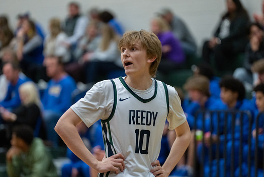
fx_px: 1402
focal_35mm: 191
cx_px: 128
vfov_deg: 7.2
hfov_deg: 10.8
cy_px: 94
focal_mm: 173
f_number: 2.8
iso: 6400
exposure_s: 1/1000
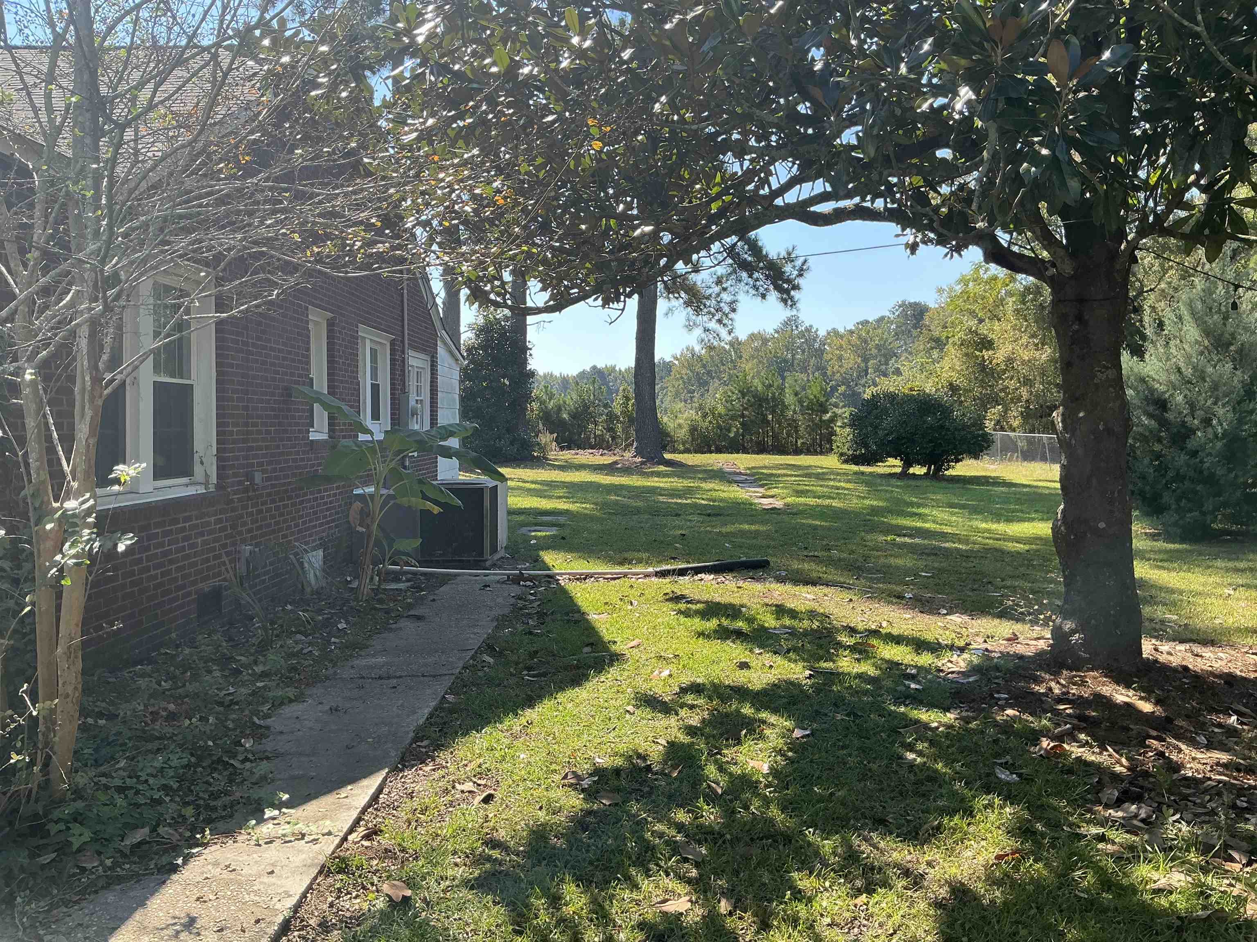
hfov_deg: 63.4
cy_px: 471
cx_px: 628
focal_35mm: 28
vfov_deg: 49.7
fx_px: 1017
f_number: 1.8
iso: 25
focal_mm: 3
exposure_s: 1/534
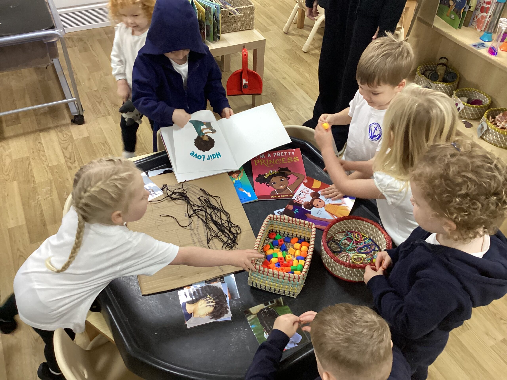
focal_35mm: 31
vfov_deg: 45.4
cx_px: 254
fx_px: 454
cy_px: 190
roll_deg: -3.6
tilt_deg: -44.2
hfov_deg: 58.4
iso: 250
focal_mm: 3.3
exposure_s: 1/50
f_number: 2.4
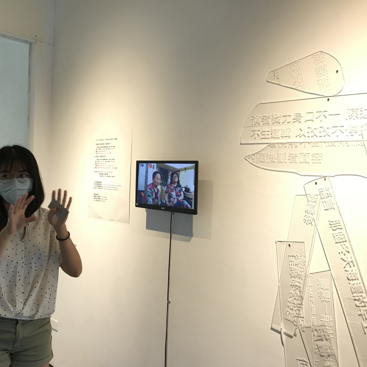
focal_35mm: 34
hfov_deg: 47.5
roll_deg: -2.0
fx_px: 408
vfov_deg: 48.4
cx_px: 116
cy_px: 180
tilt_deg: +0.0
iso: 40
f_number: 1.8
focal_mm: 3.99
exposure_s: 1/24
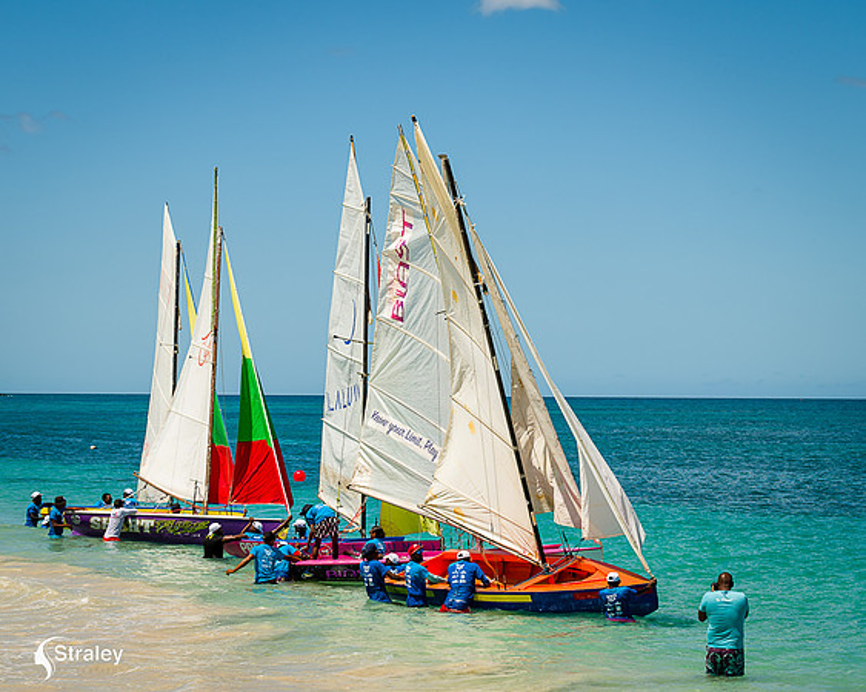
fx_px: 2623
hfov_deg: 18.7
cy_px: 249
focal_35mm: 102
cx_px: 433
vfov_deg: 15.0
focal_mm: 70
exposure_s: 1/320
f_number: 8
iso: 72
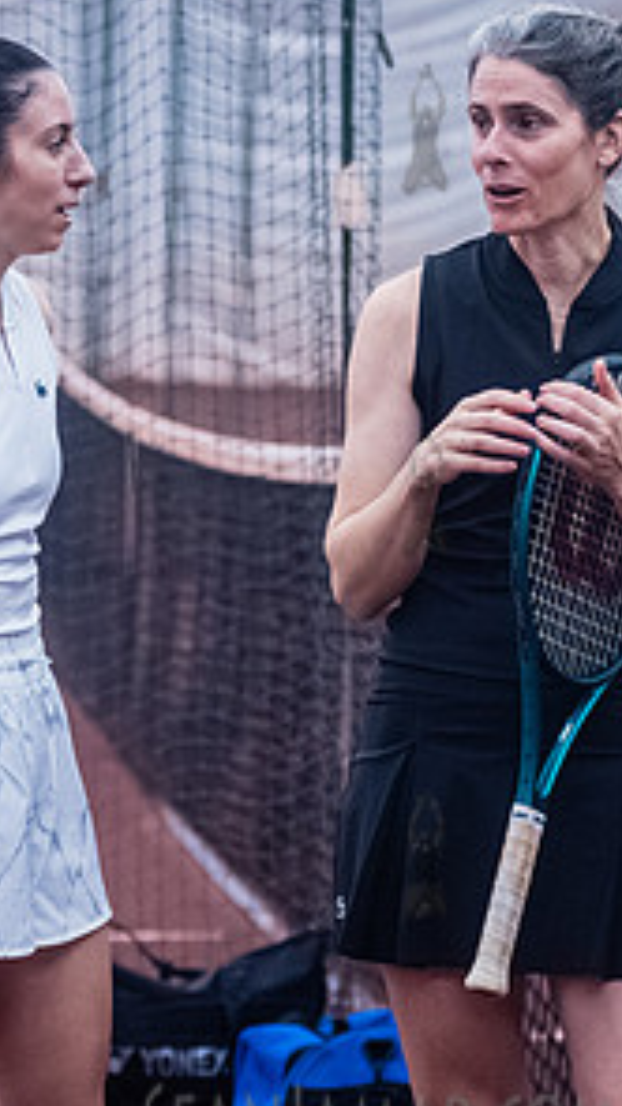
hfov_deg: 5.9
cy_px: 384
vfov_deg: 10.5
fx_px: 6038
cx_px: 468
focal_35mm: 206
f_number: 3.2
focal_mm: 86
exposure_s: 1/640
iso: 6400
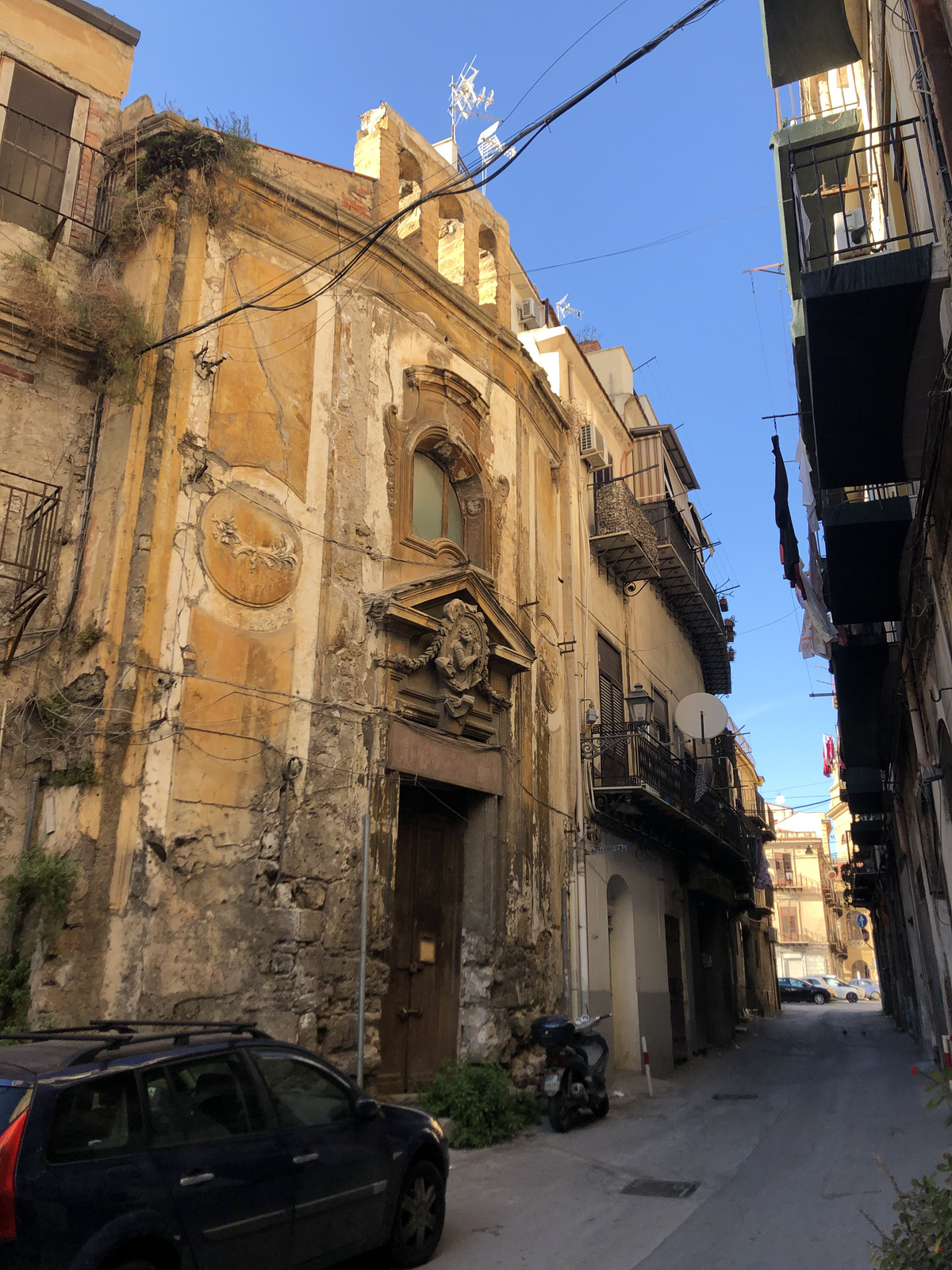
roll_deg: +0.2
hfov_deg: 49.7
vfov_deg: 63.4
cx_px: 476
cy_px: 635
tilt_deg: +19.4
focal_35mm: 28
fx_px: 1027
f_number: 1.8
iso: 20
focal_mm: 4
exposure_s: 1/578
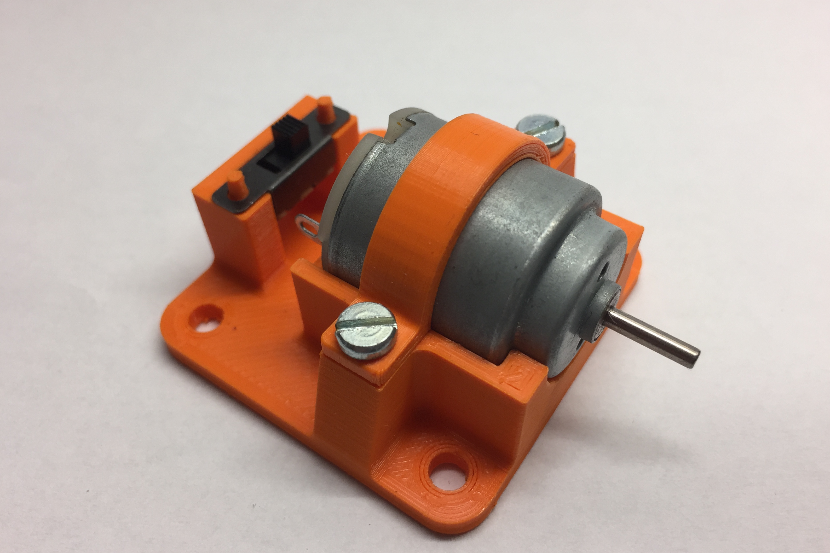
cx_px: 408
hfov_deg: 60.3
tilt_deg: -48.8
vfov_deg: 42.3
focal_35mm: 31
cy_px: 266
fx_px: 715
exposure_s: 1/50
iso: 40
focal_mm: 4.15
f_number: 2.2
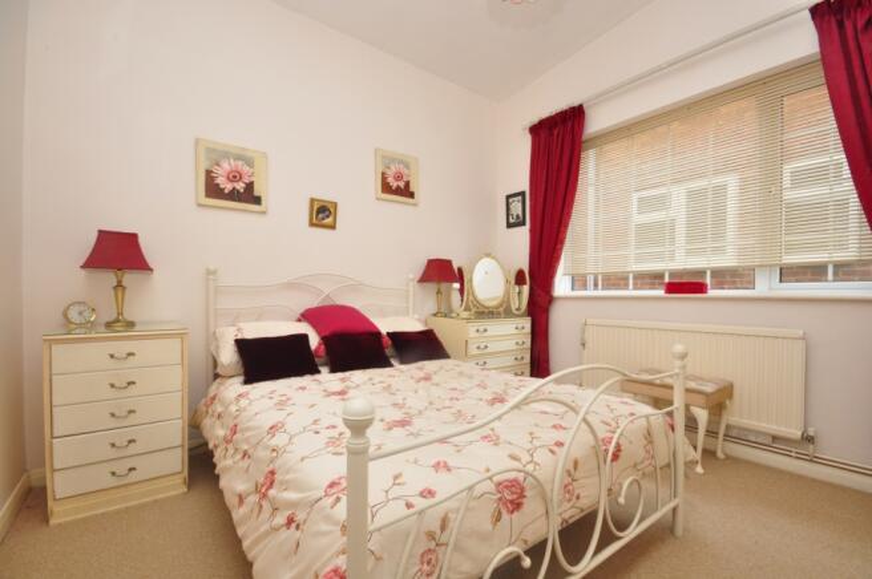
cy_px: 290
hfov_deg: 100.4
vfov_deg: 77.2
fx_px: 363
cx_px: 436
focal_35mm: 15
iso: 800
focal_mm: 10
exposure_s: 1/30
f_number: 11
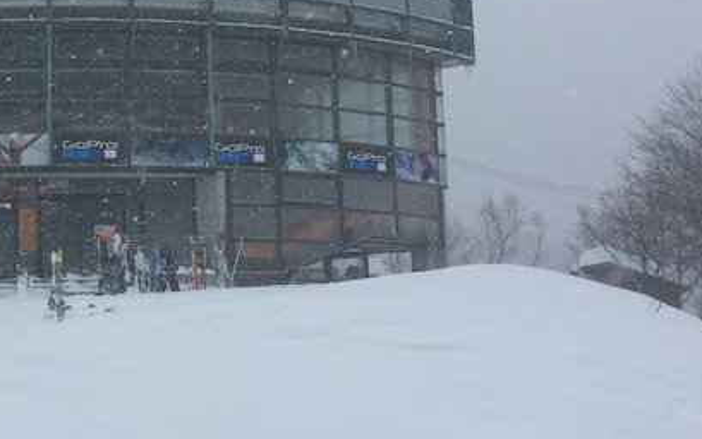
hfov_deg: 25.8
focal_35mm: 77
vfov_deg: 16.9
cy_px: 113
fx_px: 1474
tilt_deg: +9.7
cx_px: 55
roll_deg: +1.6
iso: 32
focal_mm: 4.15
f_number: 2.2
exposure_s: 1/1319
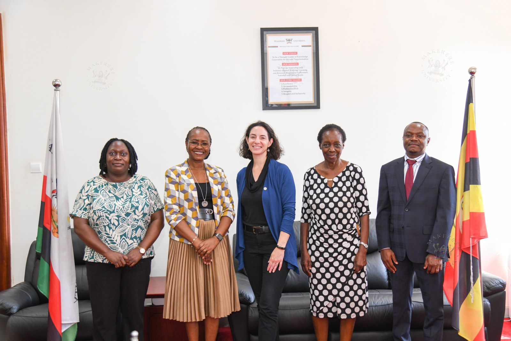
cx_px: 256
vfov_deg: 35.1
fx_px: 539
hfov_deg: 50.7
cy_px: 170
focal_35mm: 38
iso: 1000
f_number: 4
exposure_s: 1/250
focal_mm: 38
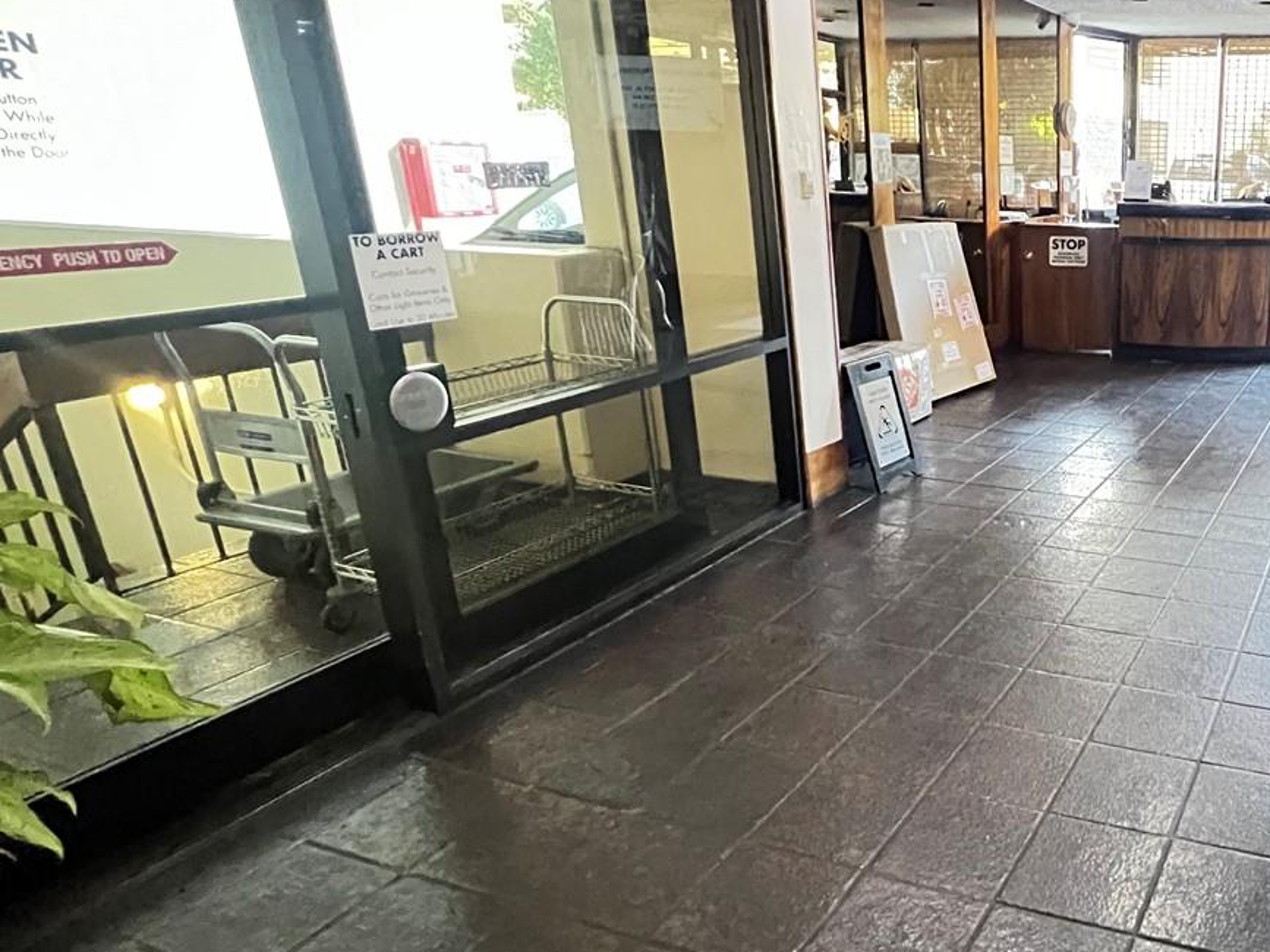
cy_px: 470
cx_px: 1125
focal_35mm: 24
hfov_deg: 61.3
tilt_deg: -17.9
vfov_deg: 56.8
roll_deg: -1.1
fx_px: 880
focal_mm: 1.57
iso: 2000
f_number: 1.8
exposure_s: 1/30
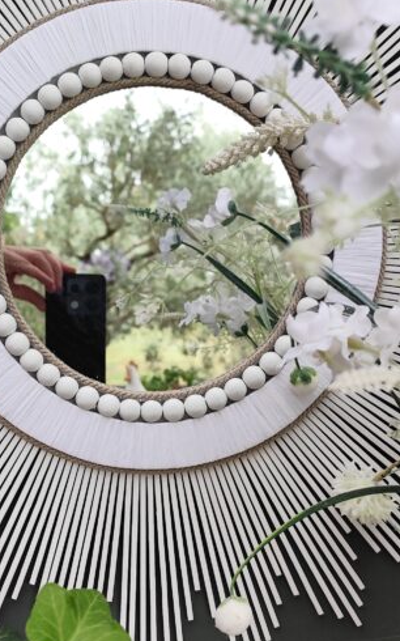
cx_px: 173
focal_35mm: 51
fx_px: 890
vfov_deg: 39.5
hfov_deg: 25.3
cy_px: 365
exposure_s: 1/100
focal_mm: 6.14
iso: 64
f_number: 1.65
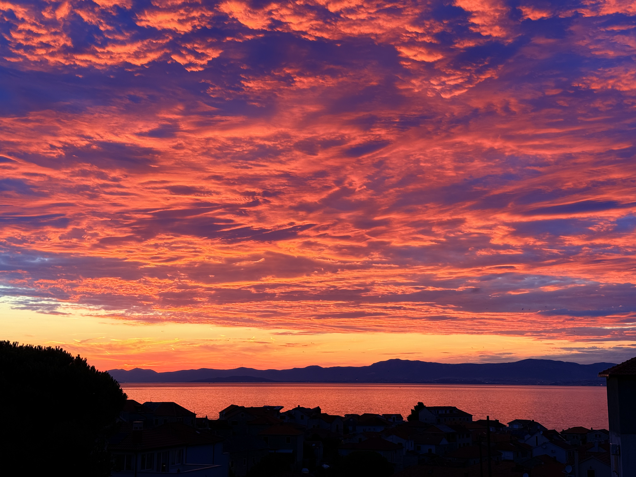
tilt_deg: +8.6
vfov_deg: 30.3
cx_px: 318
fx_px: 882
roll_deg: -0.5
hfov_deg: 39.7
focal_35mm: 48
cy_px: 238
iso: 64
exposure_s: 1/134
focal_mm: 6.76
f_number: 1.78
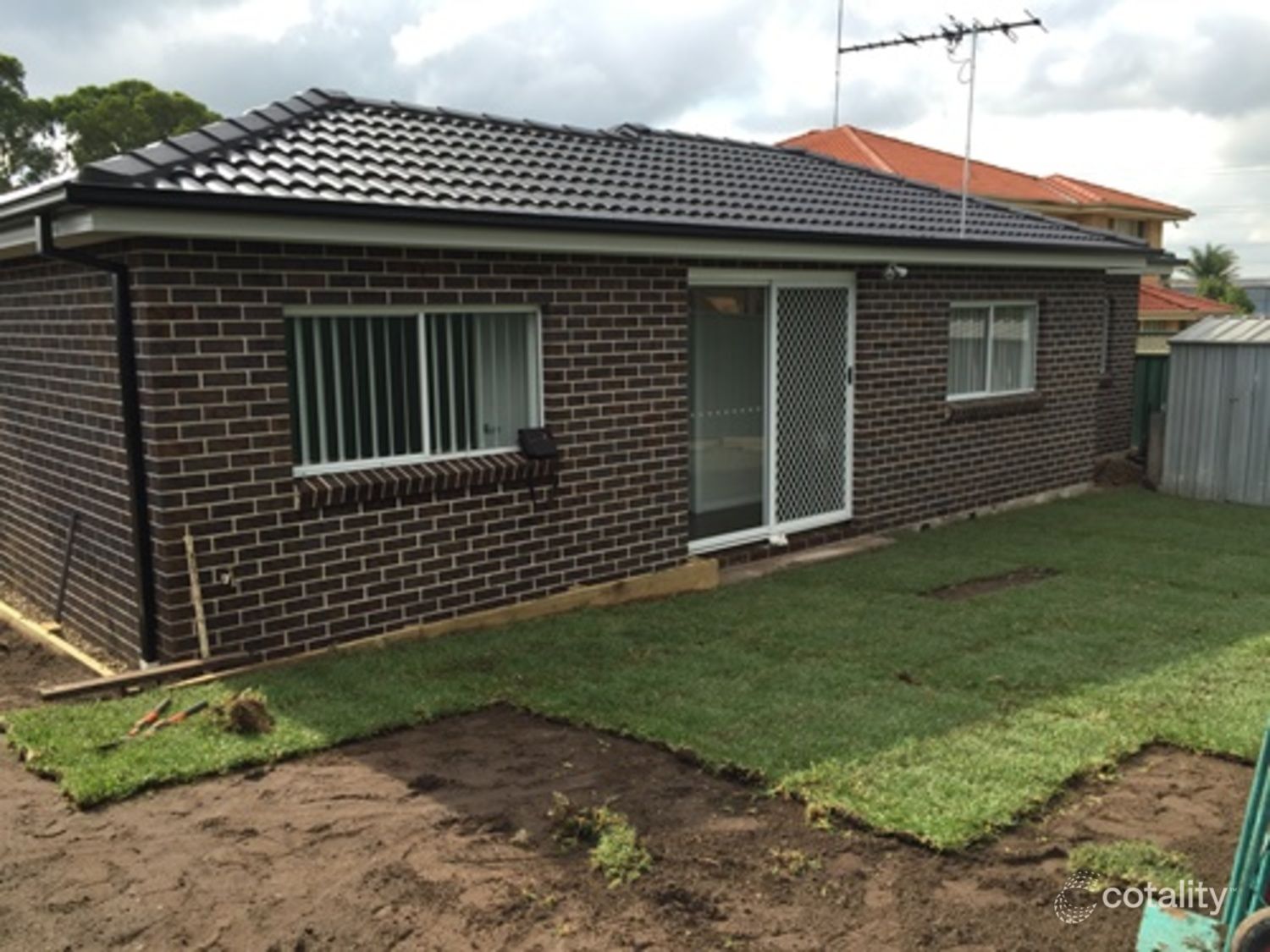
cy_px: 476
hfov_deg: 61.7
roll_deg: -0.4
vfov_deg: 48.2
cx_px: 635
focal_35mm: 29
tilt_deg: -9.1
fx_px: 1064
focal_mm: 4.15
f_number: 2.2
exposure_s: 1/746
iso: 32
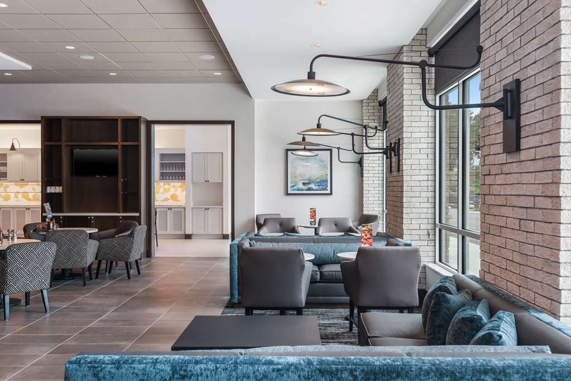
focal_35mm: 35
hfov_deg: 54.4
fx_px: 555
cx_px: 286
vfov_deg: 37.9
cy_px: 190
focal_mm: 35
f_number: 8
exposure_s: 1/60
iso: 250
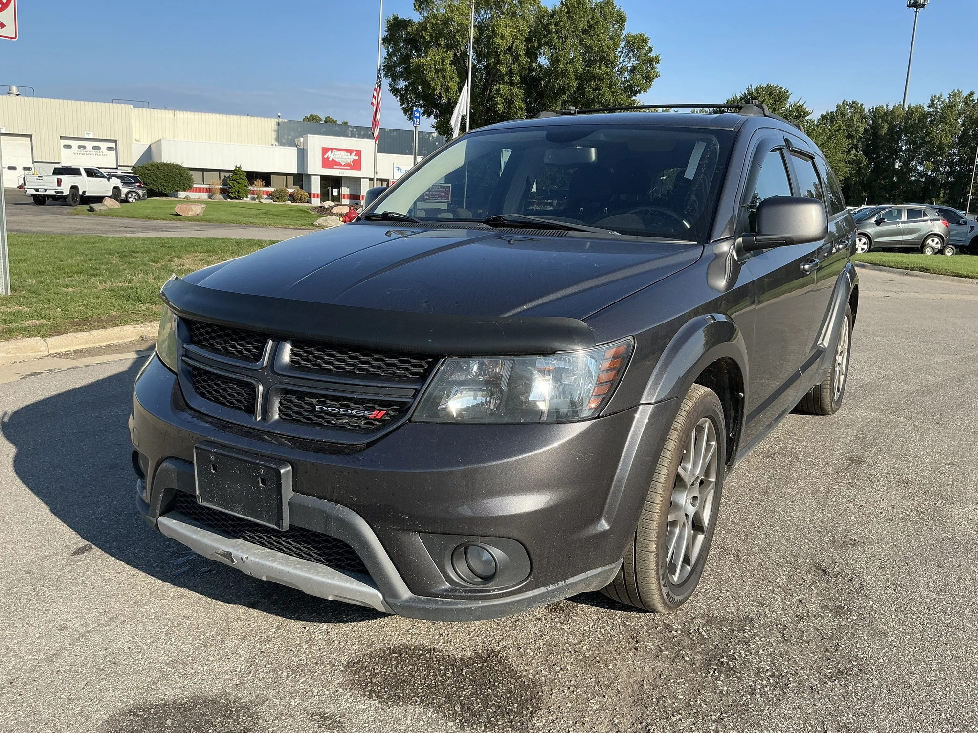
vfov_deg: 49.7
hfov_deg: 63.4
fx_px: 791
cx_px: 489
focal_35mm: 28
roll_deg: -2.0
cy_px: 366
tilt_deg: -11.2
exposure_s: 1/929
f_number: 1.8
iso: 25
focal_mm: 3
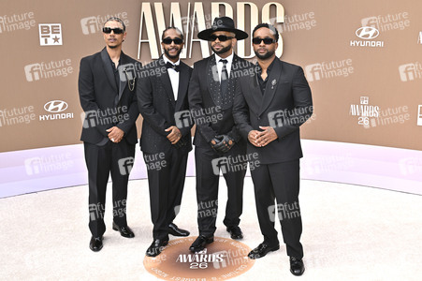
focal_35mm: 39
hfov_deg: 49.6
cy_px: 140
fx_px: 457
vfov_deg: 34.2
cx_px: 211
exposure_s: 1/320
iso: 400
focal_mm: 39
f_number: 9
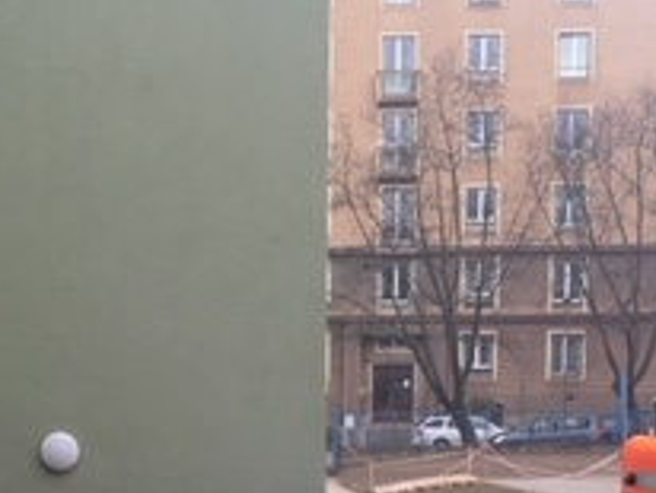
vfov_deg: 15.8
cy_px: 604
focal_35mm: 90
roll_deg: +0.6
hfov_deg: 21.6
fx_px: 1708
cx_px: 178
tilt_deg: -7.8
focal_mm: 4.15
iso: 32
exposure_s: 1/100
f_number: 2.2
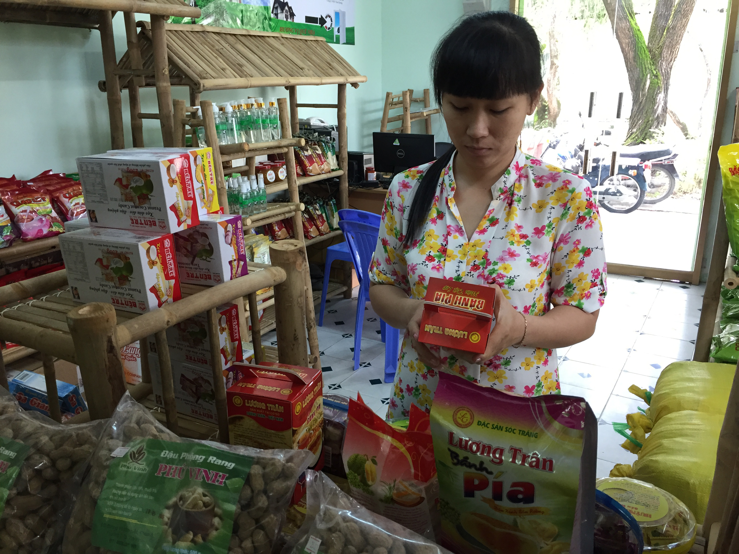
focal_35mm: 29
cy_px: 277
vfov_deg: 48.2
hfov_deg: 61.7
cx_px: 370
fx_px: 619
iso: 64
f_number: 2.2
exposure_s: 1/33
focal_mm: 4.15
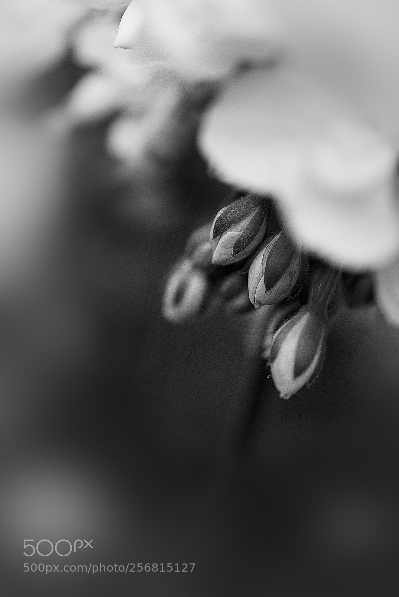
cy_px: 298
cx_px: 200
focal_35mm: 105
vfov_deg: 19.4
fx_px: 1744
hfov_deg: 13.1
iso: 1400
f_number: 4.5
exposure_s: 1/8000
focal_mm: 105
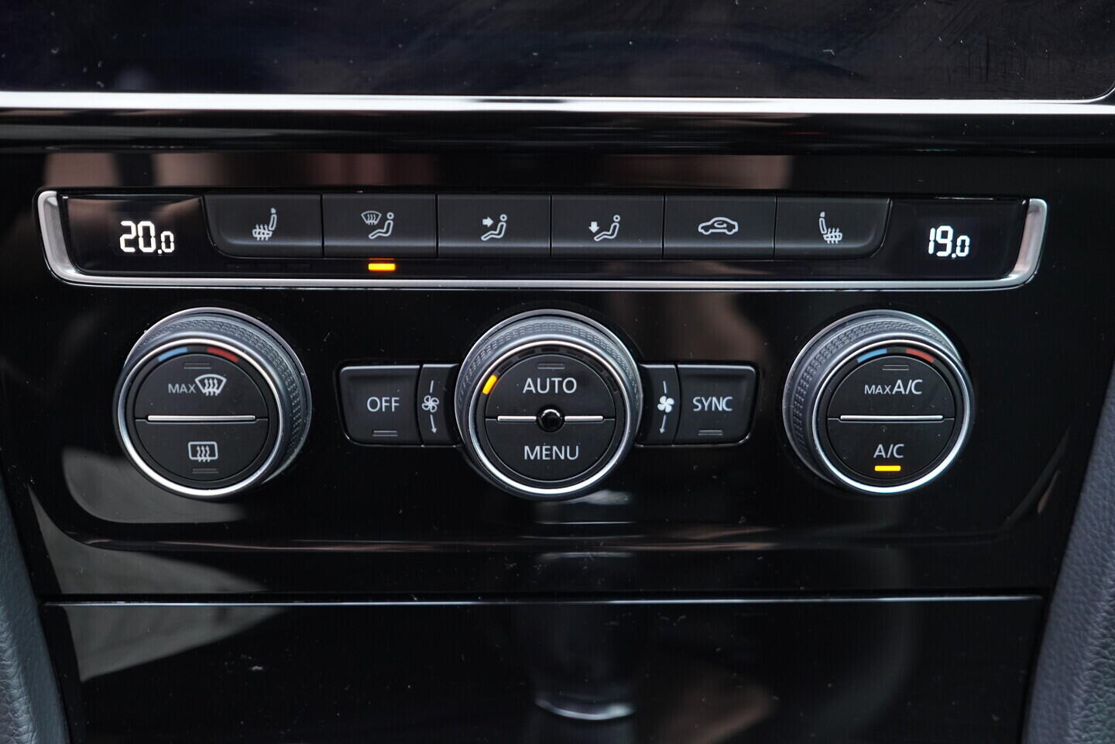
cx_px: 558
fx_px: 1115
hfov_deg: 53.1
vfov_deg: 36.9
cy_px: 372
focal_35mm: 36
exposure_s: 1/40
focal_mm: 24
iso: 800
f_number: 2.8
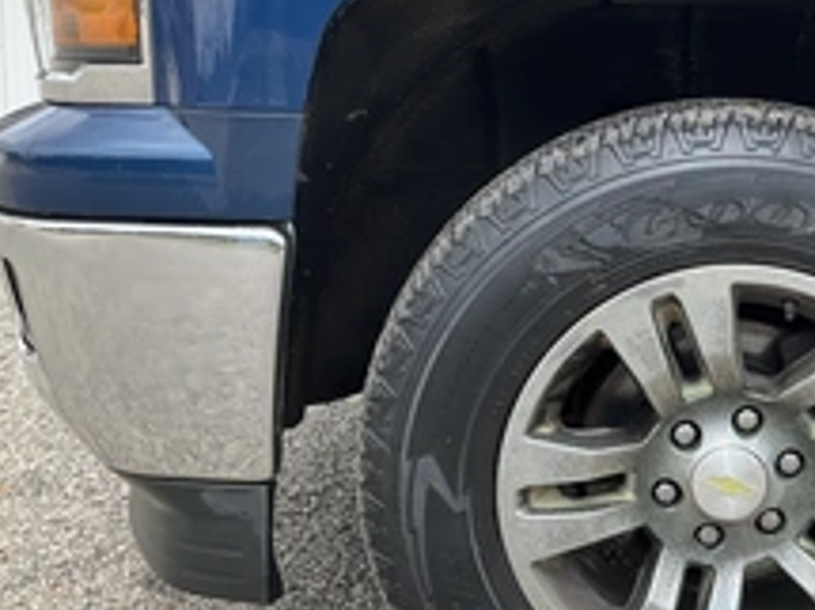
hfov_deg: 33.9
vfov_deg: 27.0
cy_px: 349
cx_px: 713
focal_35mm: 54
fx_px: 1271
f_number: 1.8
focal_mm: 3
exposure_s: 1/574
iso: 25
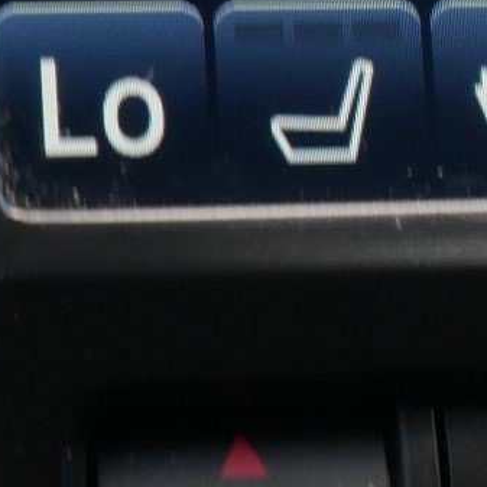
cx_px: 882
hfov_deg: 5.2
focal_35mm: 334
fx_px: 5316
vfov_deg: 5.2
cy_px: -247
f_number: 4.7
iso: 250
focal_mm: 28
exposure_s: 1/60
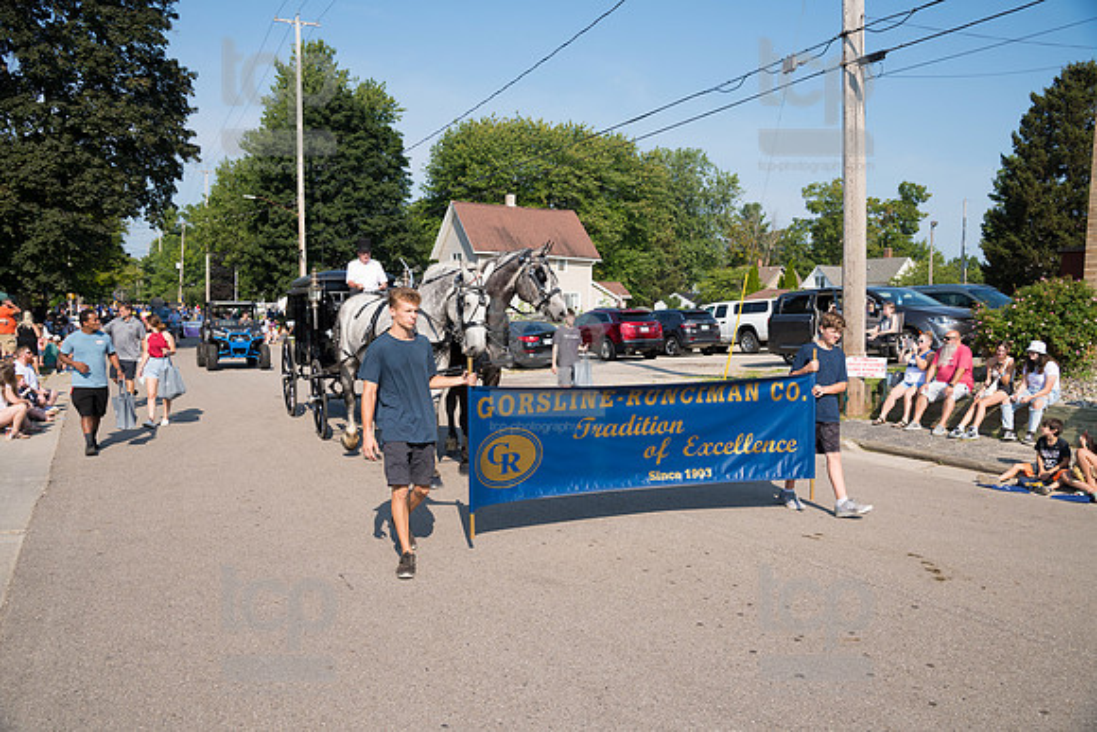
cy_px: 366
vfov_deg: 46.4
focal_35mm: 28
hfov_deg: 65.5
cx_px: 548
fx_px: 853
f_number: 6.3
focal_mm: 28
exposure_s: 1/800
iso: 320
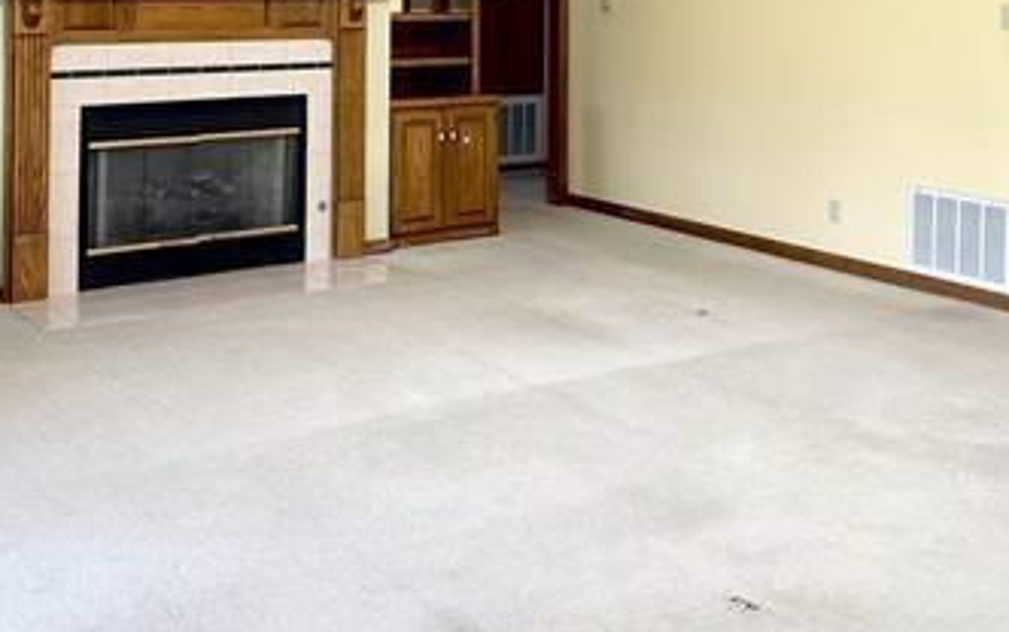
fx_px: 1348
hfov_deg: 41.0
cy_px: -18
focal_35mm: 49
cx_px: 483
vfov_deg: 25.0
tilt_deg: -0.1
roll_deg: +0.1
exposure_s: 1/60
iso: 125
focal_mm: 6.76
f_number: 1.78
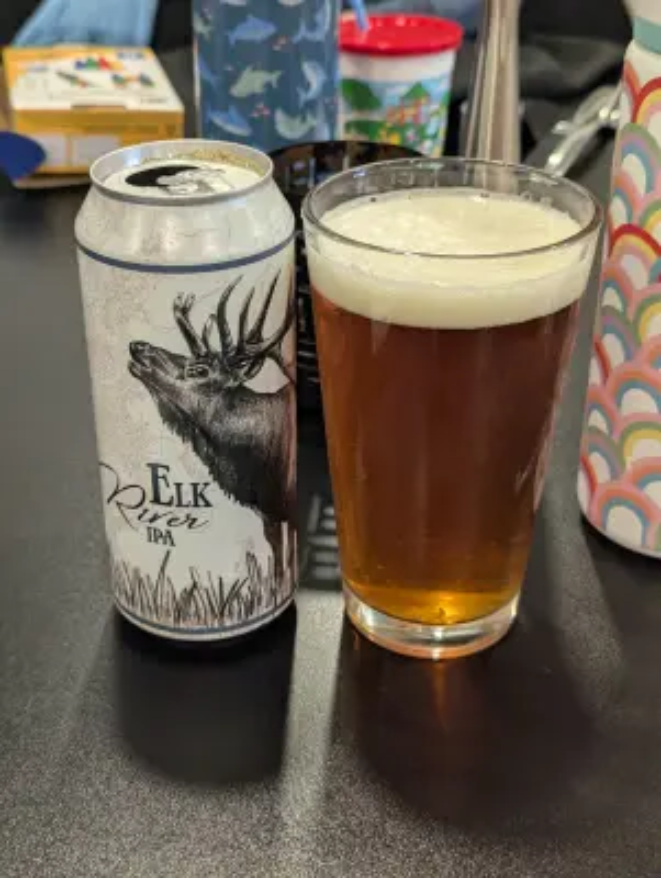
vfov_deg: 39.6
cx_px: 330
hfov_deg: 30.3
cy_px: 439
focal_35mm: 48
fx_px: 1219
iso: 786
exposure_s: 1/120
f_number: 1.85
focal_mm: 6.81
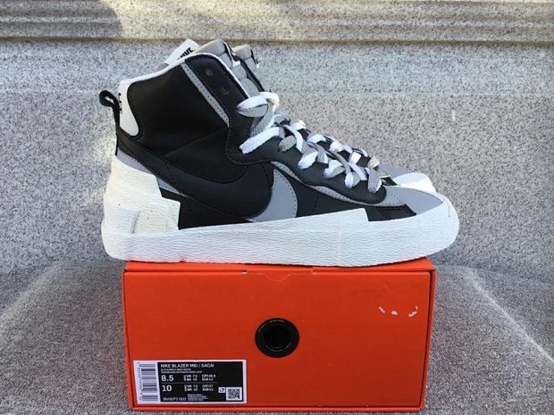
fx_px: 512
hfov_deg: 56.8
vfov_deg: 44.2
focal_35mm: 32
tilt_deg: -14.9
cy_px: 203
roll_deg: +0.1
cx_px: 271
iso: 25
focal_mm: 3.3
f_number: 2.4
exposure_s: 1/123
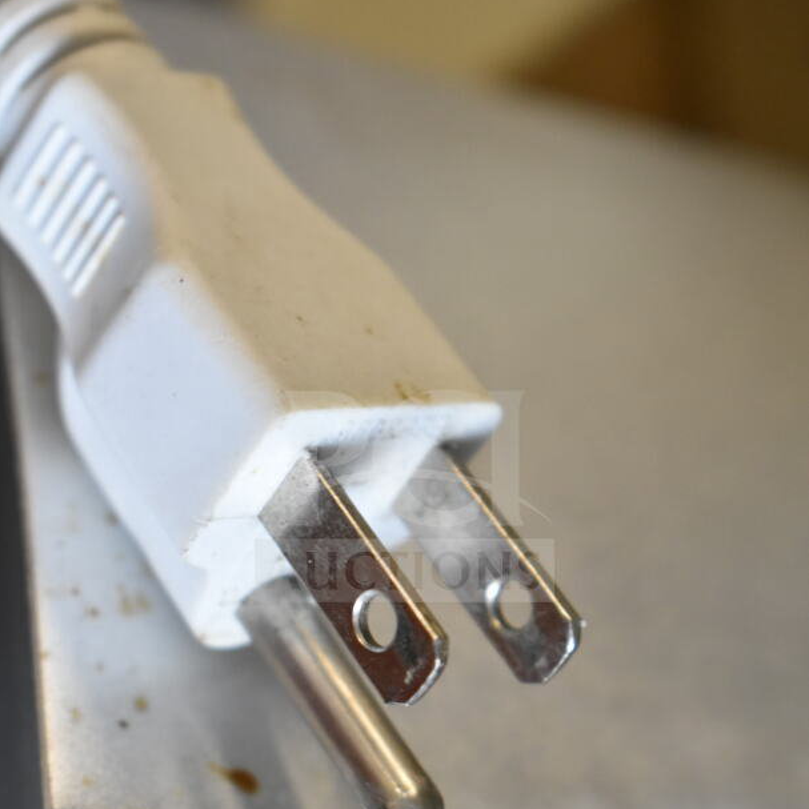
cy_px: 496
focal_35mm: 106
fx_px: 2793
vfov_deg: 16.5
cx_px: 404
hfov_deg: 16.5
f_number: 5.6
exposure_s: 1/125
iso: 1600
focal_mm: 55
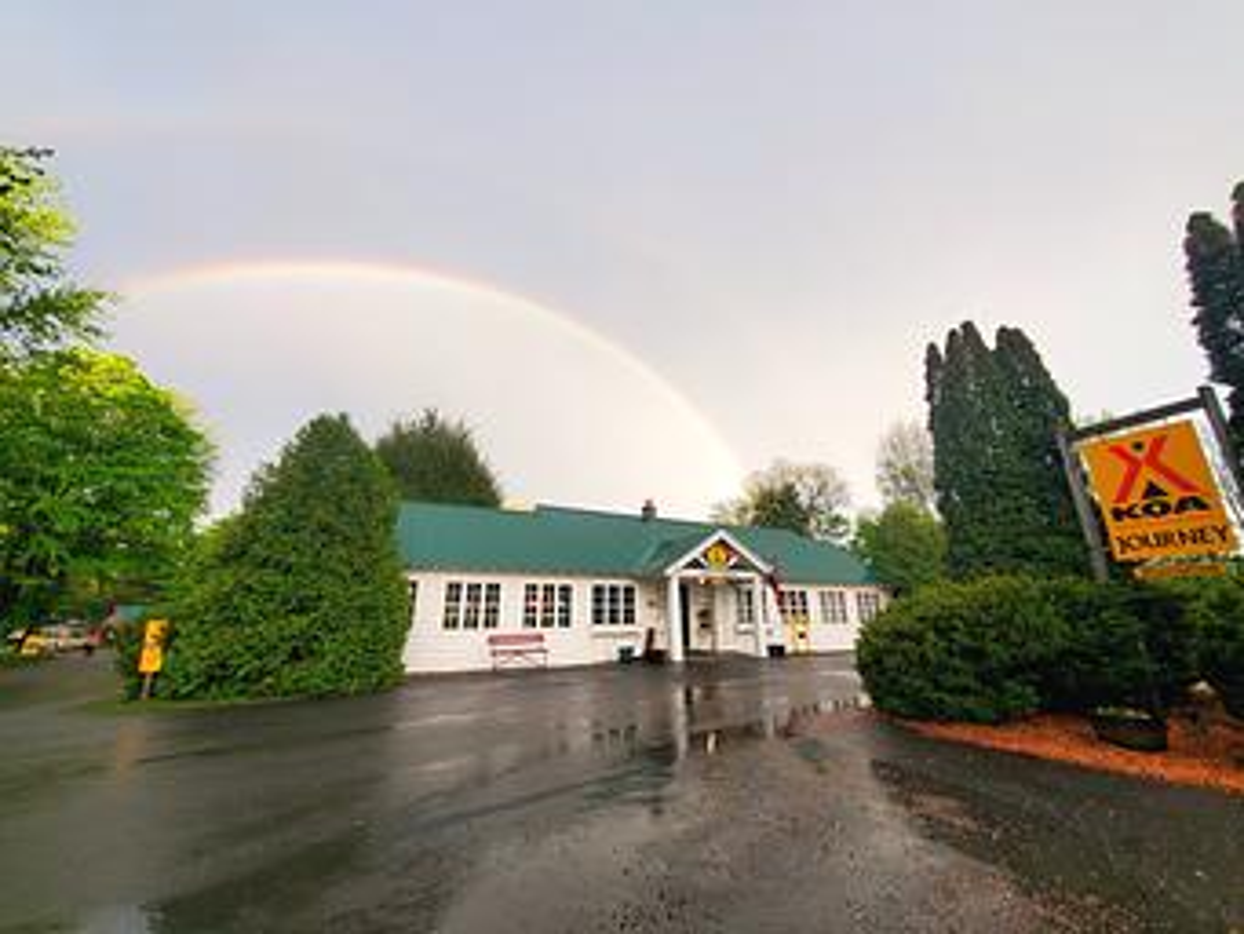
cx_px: 622
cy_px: 467
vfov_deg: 90.0
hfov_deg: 106.2
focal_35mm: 13
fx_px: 467
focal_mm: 1.8
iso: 100
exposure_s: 1/120
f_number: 2.2
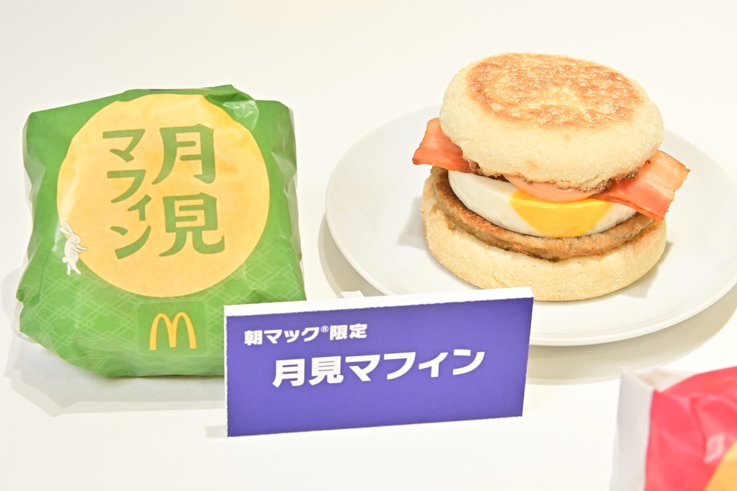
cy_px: 247
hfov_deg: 22.4
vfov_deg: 15.0
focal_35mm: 91
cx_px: 369
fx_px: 1863
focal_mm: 60
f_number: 10
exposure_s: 1/200
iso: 4000
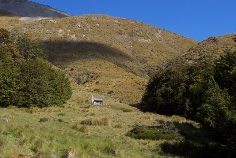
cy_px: 76
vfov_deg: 28.1
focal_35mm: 48
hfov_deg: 41.1
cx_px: 118
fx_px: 315
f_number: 5.6
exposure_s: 1/350
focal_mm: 7
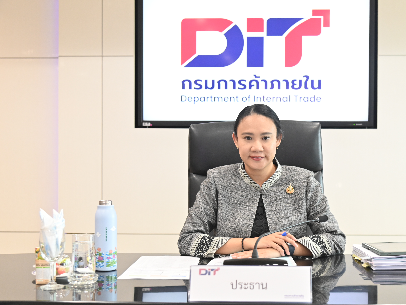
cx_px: 247
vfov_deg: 27.0
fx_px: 633
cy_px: 151
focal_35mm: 54
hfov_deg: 35.4
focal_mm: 44
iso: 2000
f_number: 4.5
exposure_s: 1/125
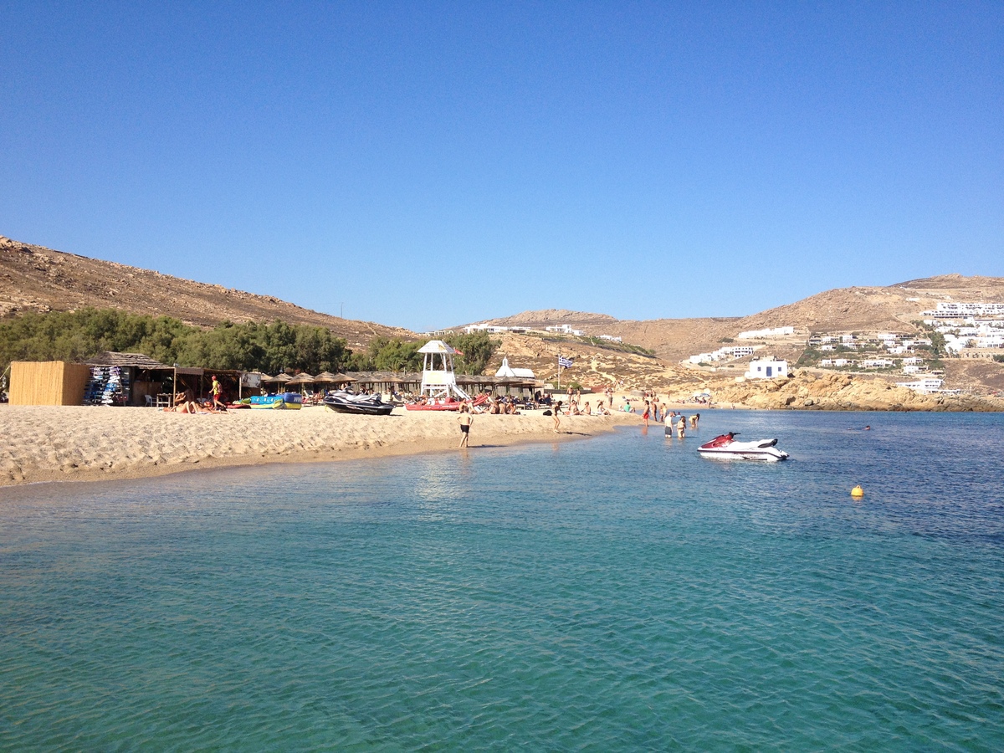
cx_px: 502
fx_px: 1015
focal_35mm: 35
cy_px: 376
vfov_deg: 40.7
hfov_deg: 52.6
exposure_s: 1/1842
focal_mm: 4.28
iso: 50
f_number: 2.4
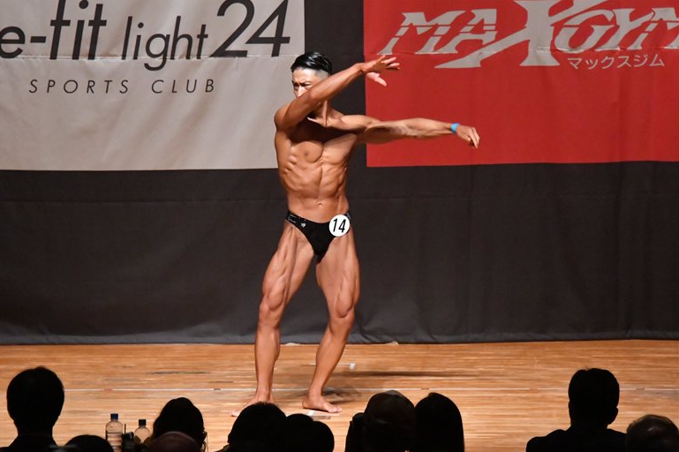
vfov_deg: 5.3
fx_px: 4845
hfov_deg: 8.0
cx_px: 338
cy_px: 226
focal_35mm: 257
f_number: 5.6
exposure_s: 1/400
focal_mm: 170
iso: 12800
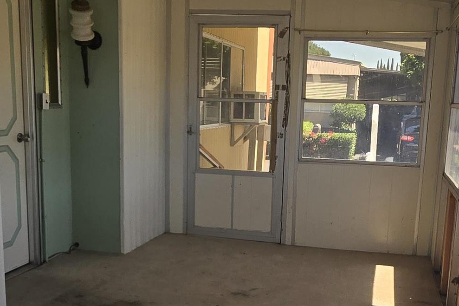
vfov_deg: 31.4
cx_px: 258
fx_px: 535
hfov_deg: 46.3
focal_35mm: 42
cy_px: 220
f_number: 2.2
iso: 50
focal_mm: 2.2
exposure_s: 1/305
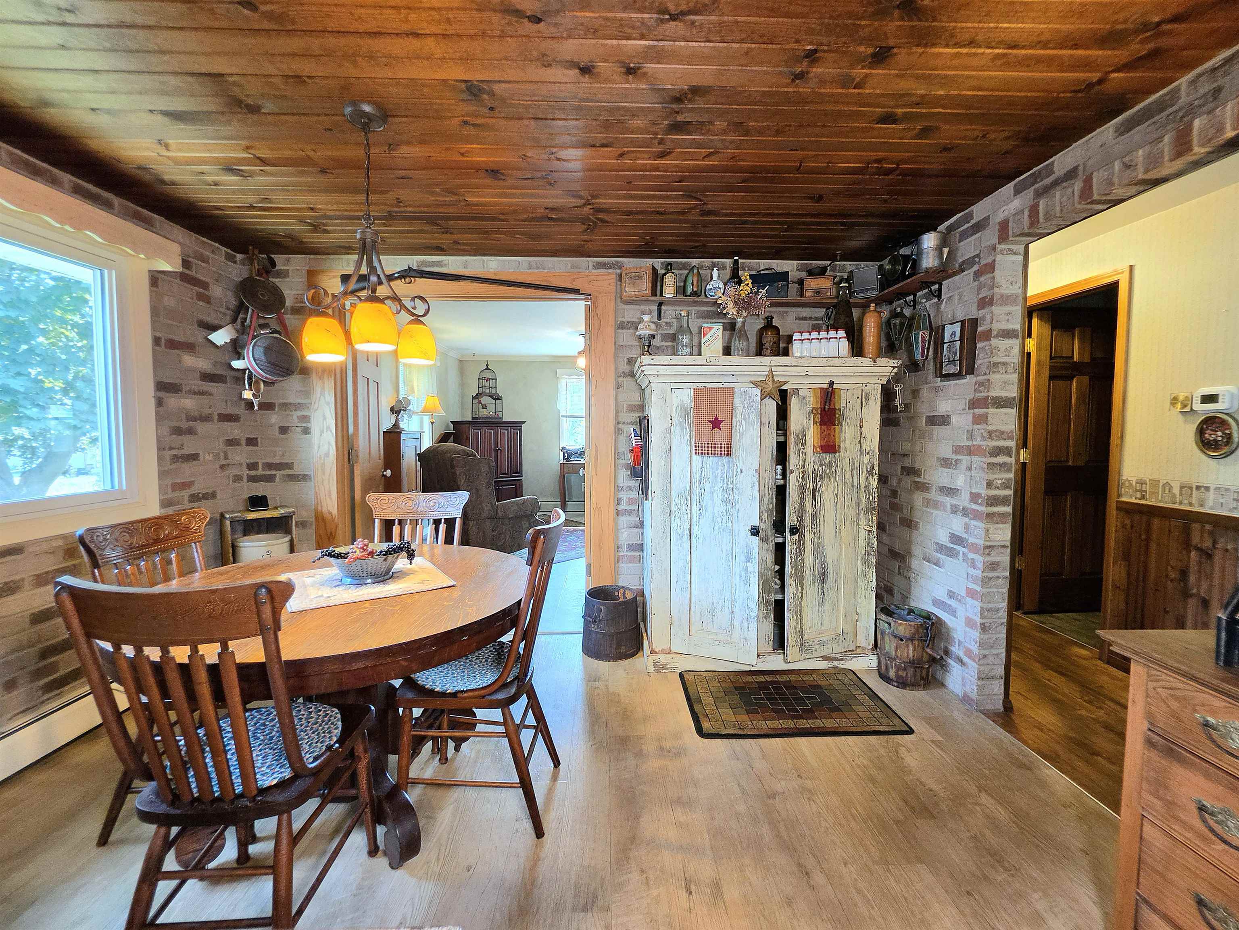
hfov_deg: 106.2
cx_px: 620
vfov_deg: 89.9
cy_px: 465
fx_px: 465
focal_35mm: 13
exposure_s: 1/60.2
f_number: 1.9
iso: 250
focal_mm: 2.2
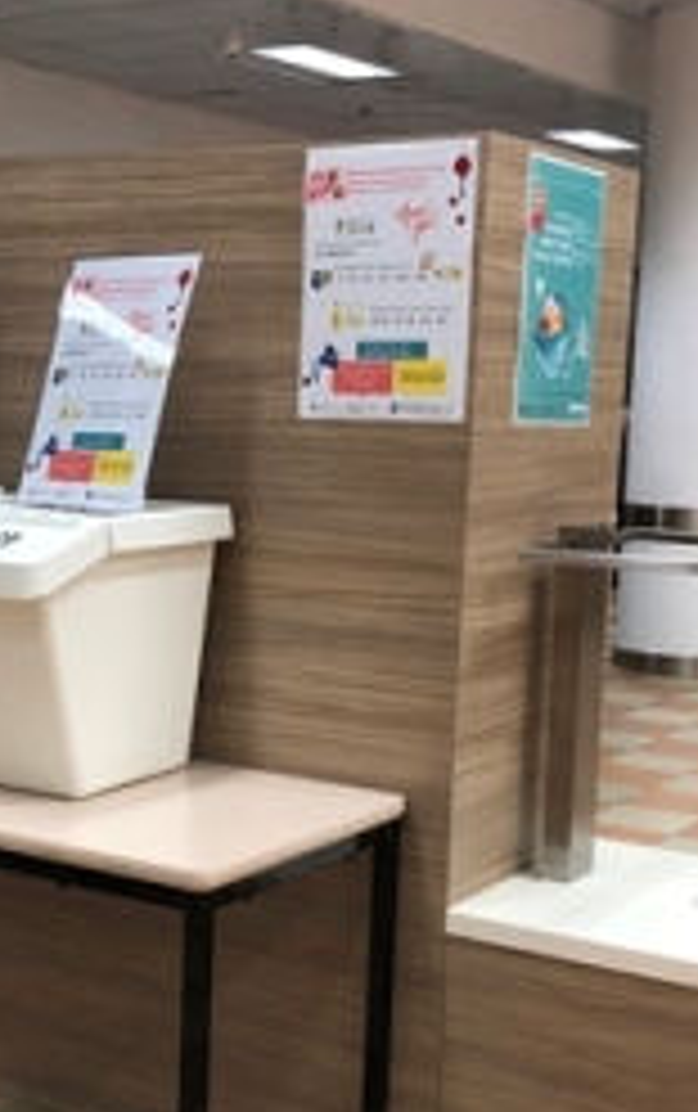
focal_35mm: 60
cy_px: 682
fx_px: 1821
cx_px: 167
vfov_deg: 33.8
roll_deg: -0.8
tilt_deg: -10.7
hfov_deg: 21.5
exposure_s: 1/20
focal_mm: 3.99
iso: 32
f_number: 1.8
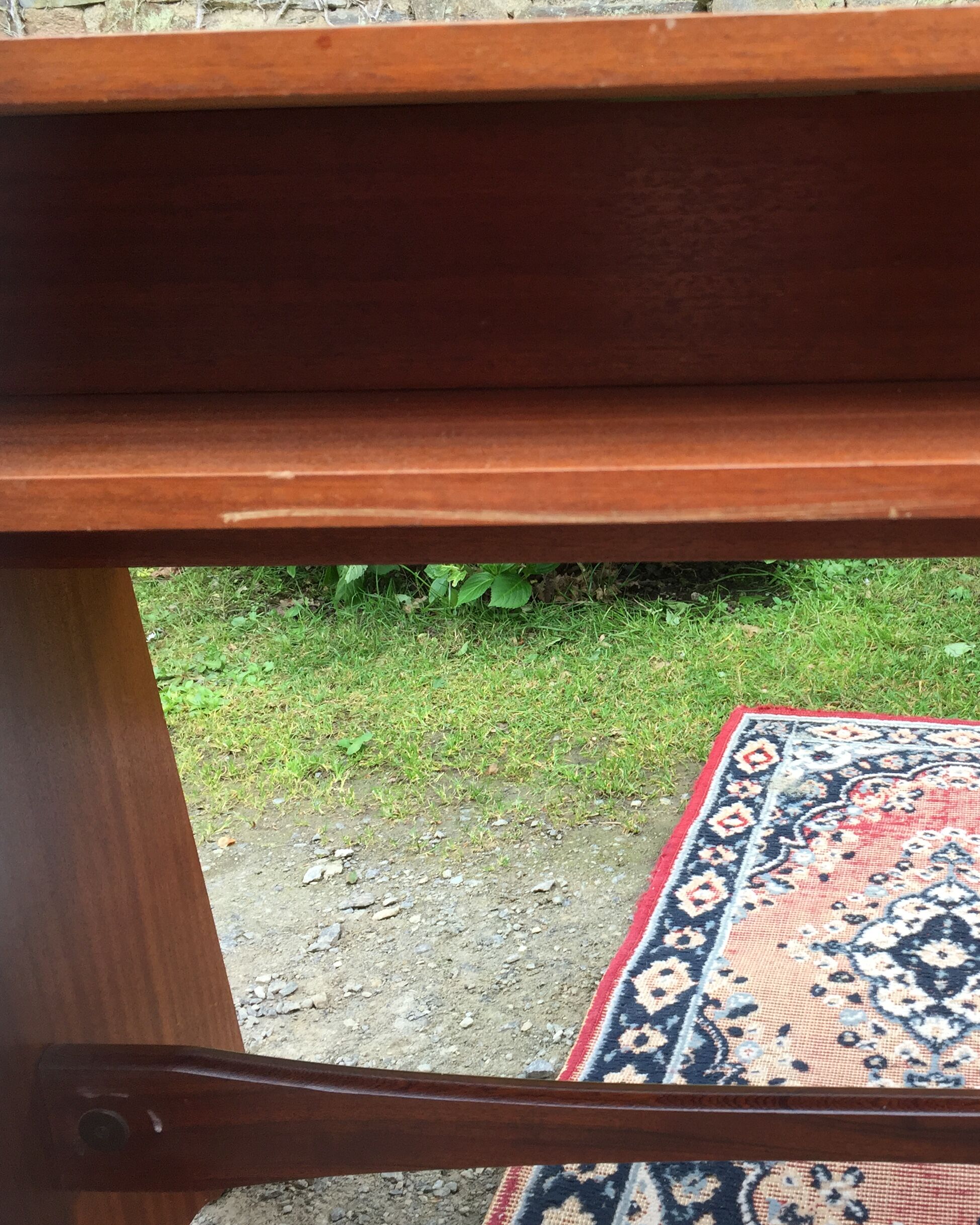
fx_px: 1378
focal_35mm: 38
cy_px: 615
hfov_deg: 37.8
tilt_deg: -19.1
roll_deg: +1.1
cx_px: 773
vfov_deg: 47.9
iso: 40
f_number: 2.2
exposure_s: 1/100
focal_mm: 4.15
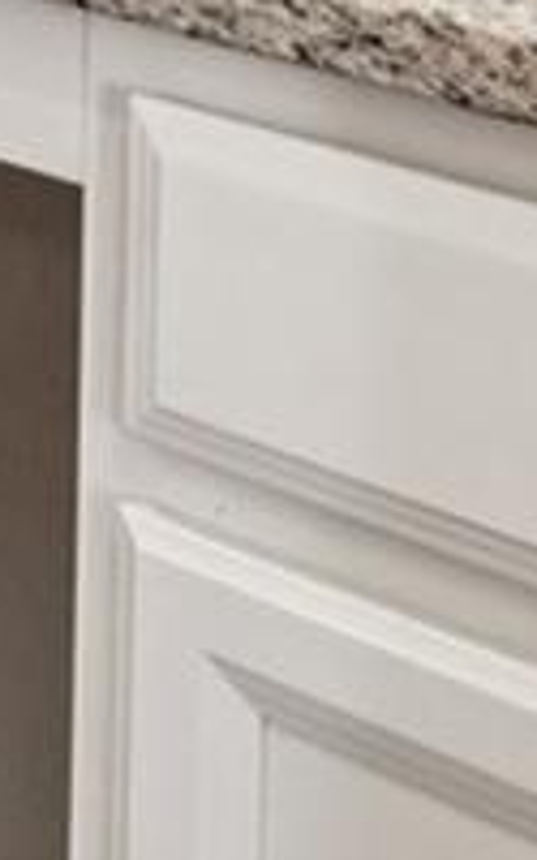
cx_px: -1332
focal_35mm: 122
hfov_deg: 8.2
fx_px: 2857
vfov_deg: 14.2
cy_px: -877
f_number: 8
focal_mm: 10
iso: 400
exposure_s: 1/25
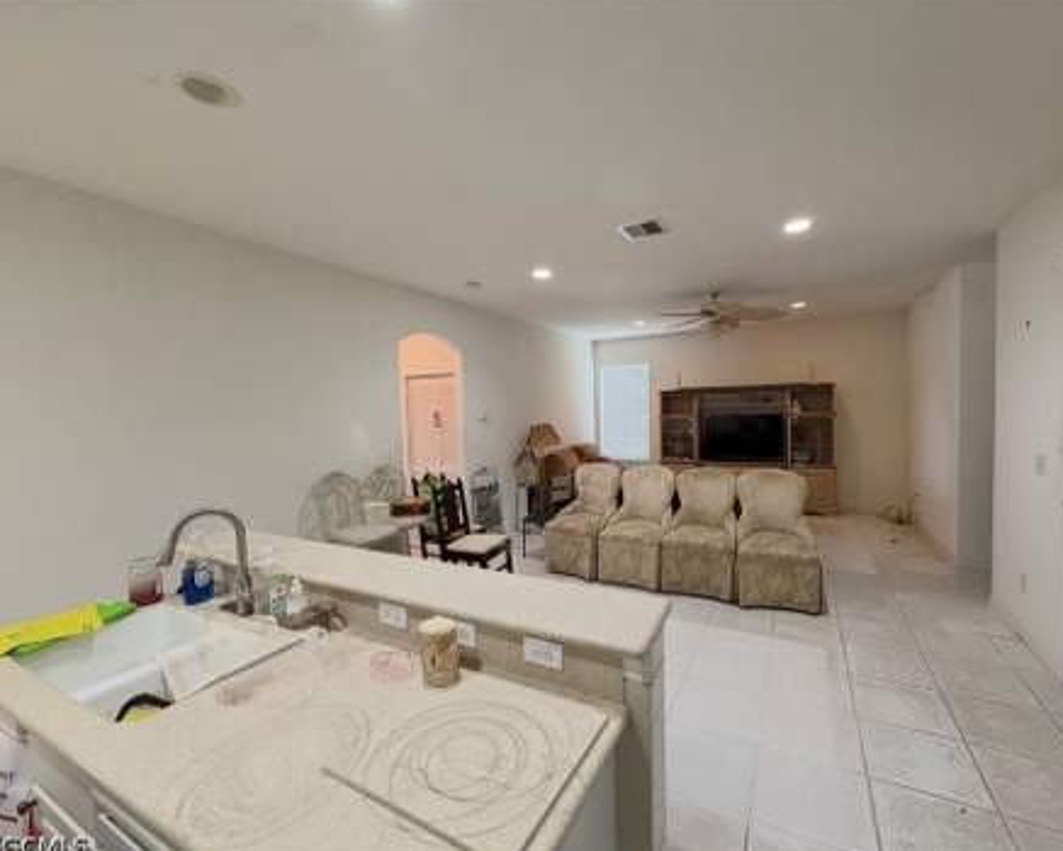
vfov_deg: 84.1
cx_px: 564
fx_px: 472
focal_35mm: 15
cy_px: 428
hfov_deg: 96.7
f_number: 2.2
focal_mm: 2.22
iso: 250
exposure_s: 1/60
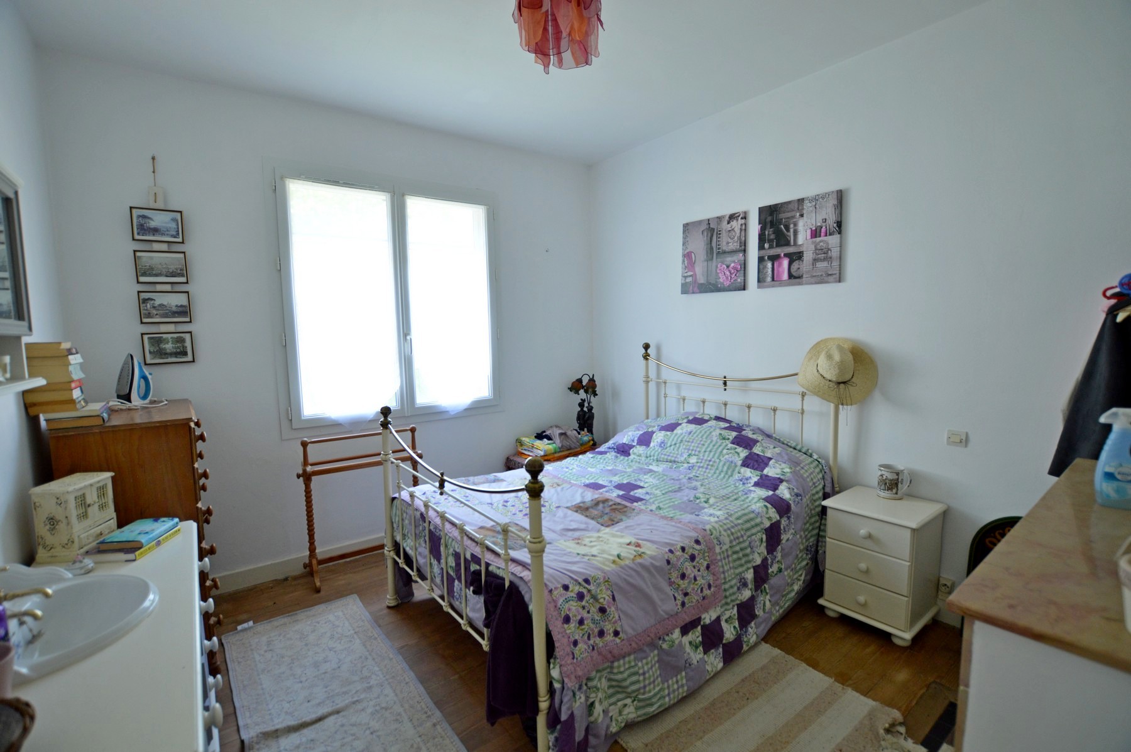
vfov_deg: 77.2
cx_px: 566
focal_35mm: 15
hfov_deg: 100.4
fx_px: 471
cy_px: 376
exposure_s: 1/60
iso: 400
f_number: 3.5
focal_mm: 10
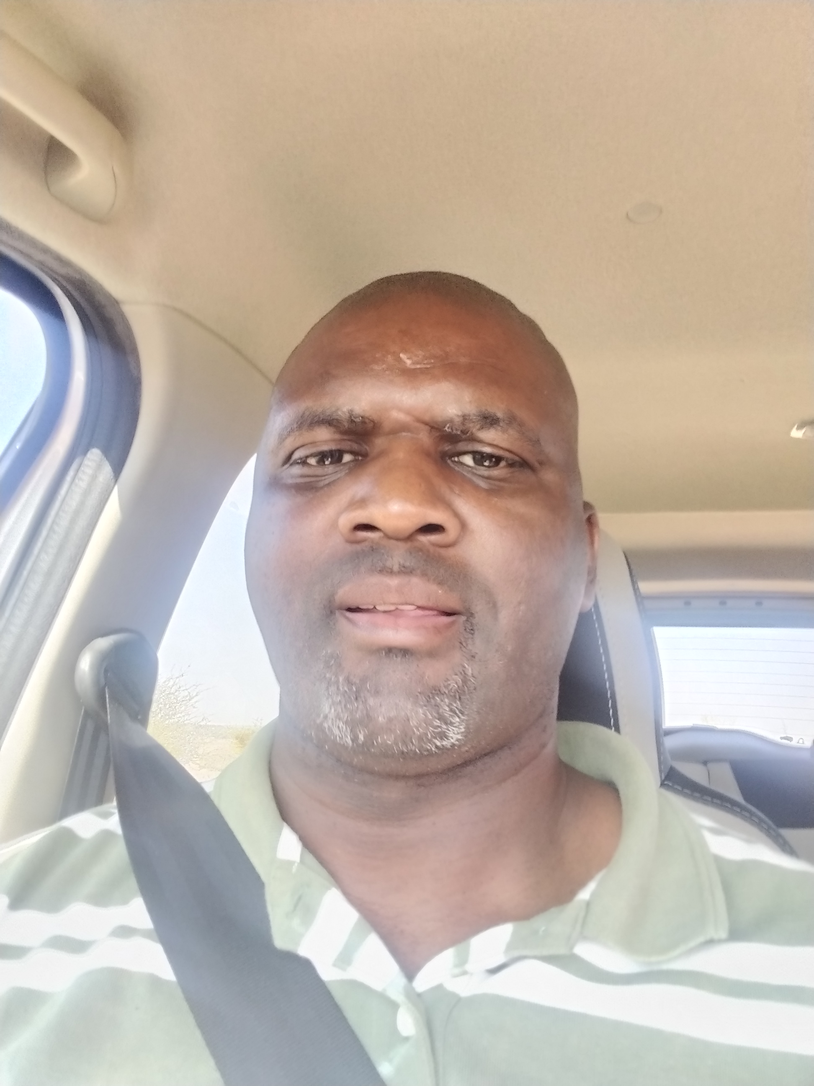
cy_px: 543
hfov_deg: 53.1
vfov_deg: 67.3
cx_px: 407
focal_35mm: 26
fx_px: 815
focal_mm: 2.2
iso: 110
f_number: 2.2
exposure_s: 1/50
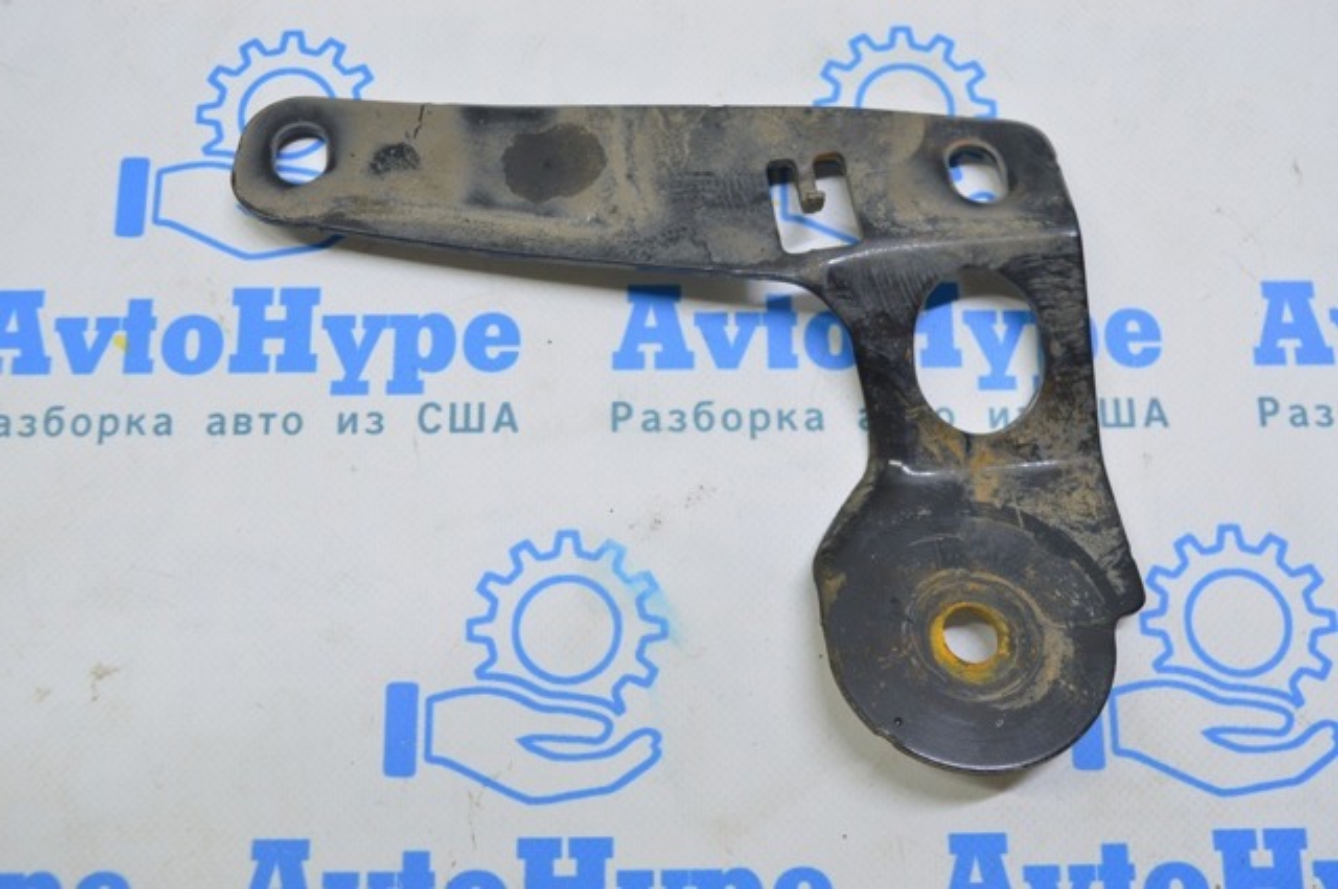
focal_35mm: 40
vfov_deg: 32.9
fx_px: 1503
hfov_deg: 48.0
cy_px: 444
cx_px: 669
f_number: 5.6
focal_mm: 27
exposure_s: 1/25
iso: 400
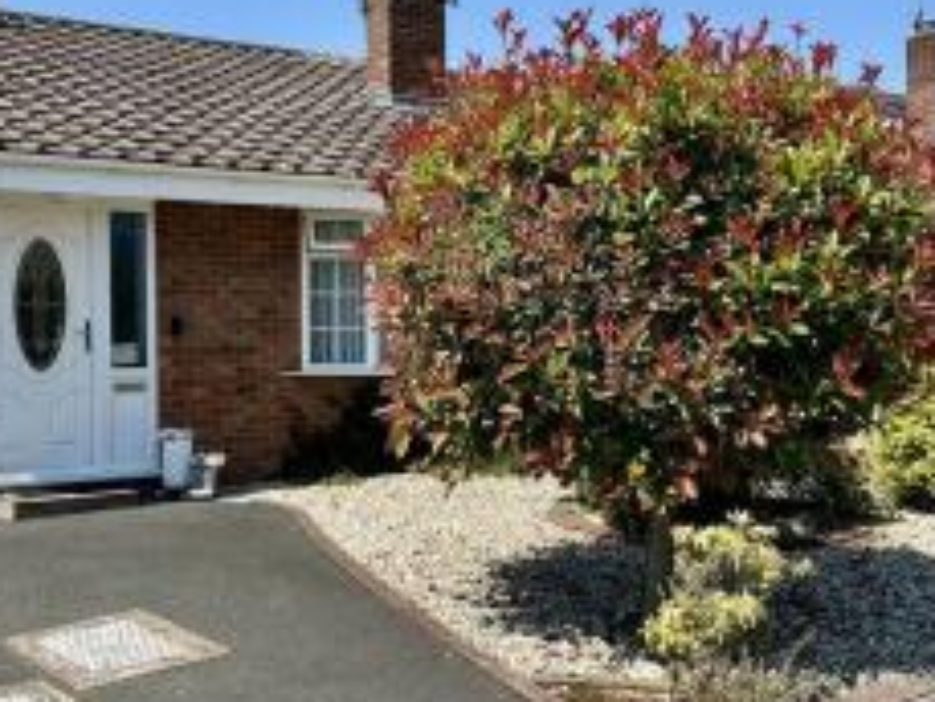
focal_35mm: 48
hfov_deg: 39.2
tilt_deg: -0.6
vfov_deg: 30.3
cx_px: 316
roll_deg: +1.4
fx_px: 1297
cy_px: 329
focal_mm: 5.7
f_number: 1.5
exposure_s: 1/3077
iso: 50
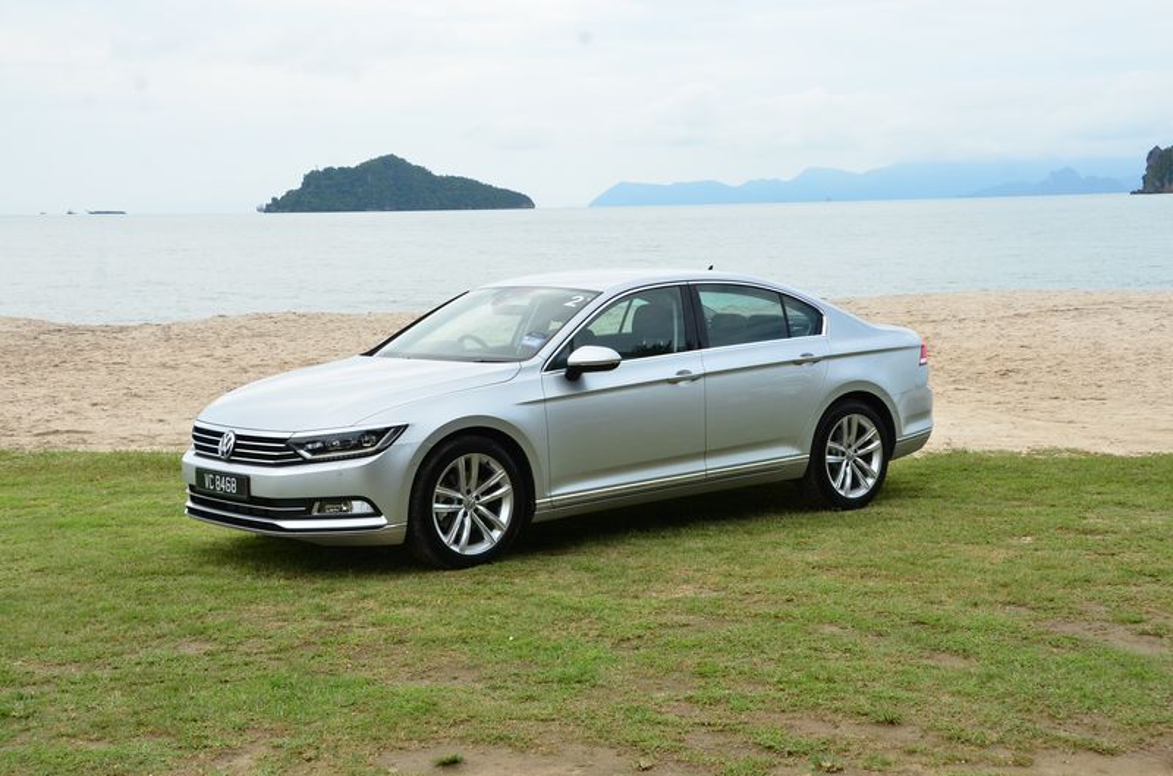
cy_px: 388
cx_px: 586
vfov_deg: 25.6
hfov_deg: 37.9
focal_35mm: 52
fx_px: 1706
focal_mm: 35
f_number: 11
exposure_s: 1/500
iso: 400
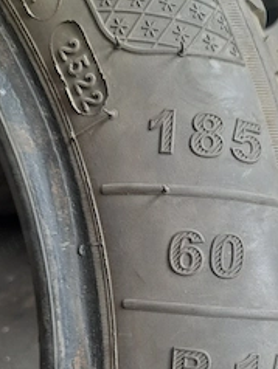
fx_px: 449
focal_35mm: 42
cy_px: 271
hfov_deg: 34.4
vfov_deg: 43.5
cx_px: 154
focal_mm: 4.6
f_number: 2
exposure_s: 1/60.2
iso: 250
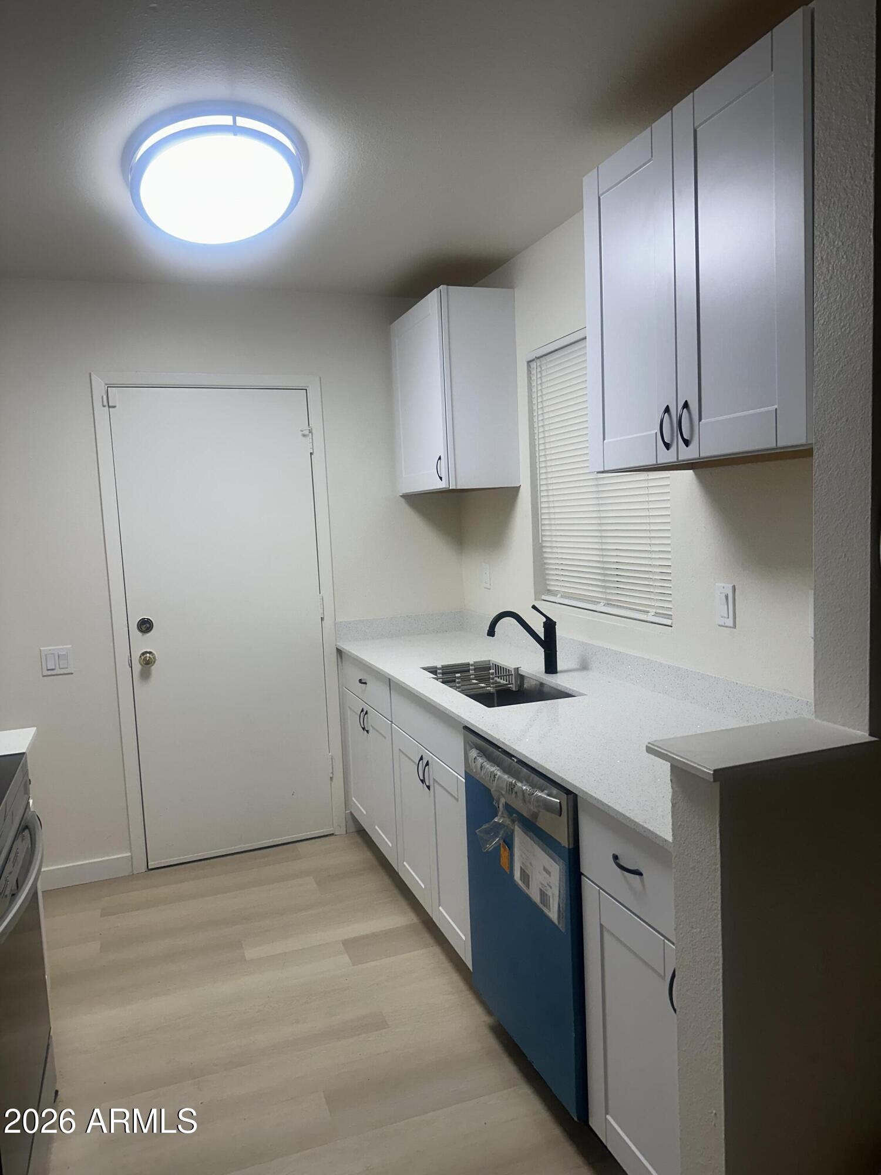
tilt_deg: -5.6
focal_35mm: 24
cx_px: 440
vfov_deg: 71.6
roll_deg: +1.8
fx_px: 814
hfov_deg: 56.8
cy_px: 588
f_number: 1.78
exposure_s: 1/120
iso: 125
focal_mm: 6.86
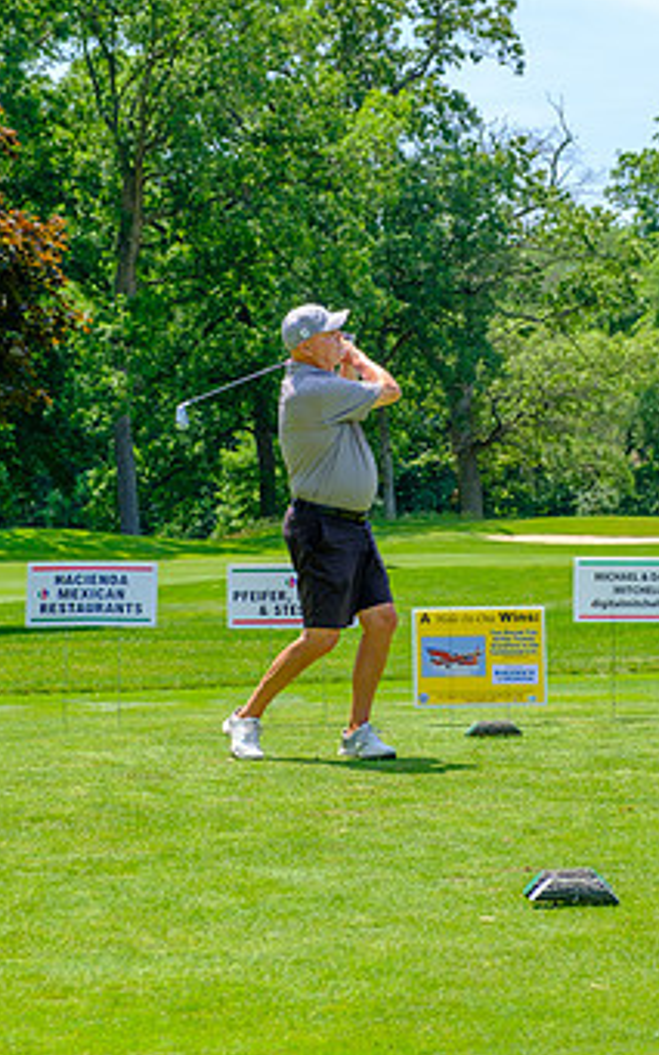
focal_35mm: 86
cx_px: 439
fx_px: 2472
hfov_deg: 15.2
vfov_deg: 24.1
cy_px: 449
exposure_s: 1/500
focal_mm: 42.5
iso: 200
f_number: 5
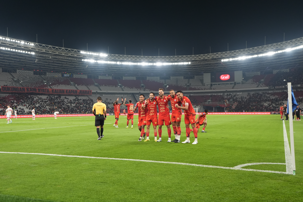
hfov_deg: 54.4
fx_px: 295
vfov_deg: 37.9
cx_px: 152
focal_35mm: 35
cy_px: 101
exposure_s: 1/1250
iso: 1600
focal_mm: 35
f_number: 2.8
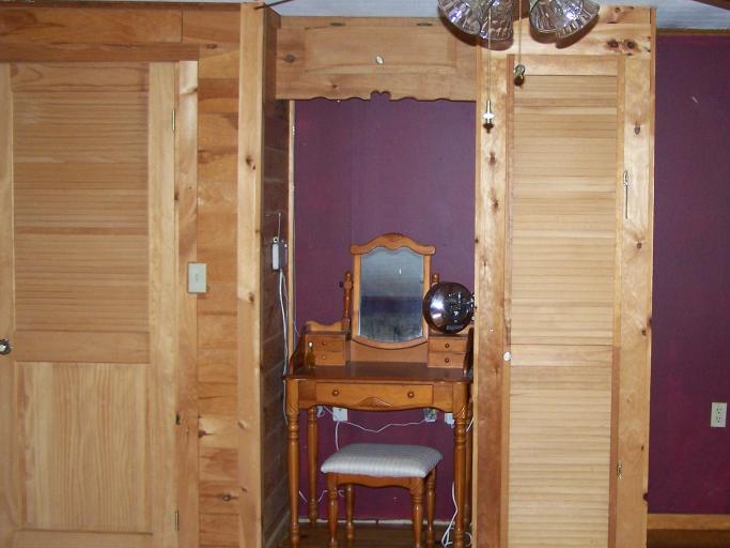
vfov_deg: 25.7
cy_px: 265
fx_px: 1202
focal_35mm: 57
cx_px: 470
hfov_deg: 33.6
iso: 160
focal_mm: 6.3
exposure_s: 1/60
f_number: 2.8
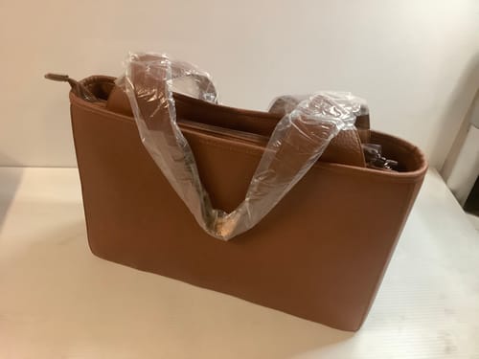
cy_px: 180
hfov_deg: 58.4
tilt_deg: -39.8
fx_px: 429
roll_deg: -0.8
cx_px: 240
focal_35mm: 31
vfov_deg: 45.4
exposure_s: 1/50
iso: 250
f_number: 2.4
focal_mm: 3.3
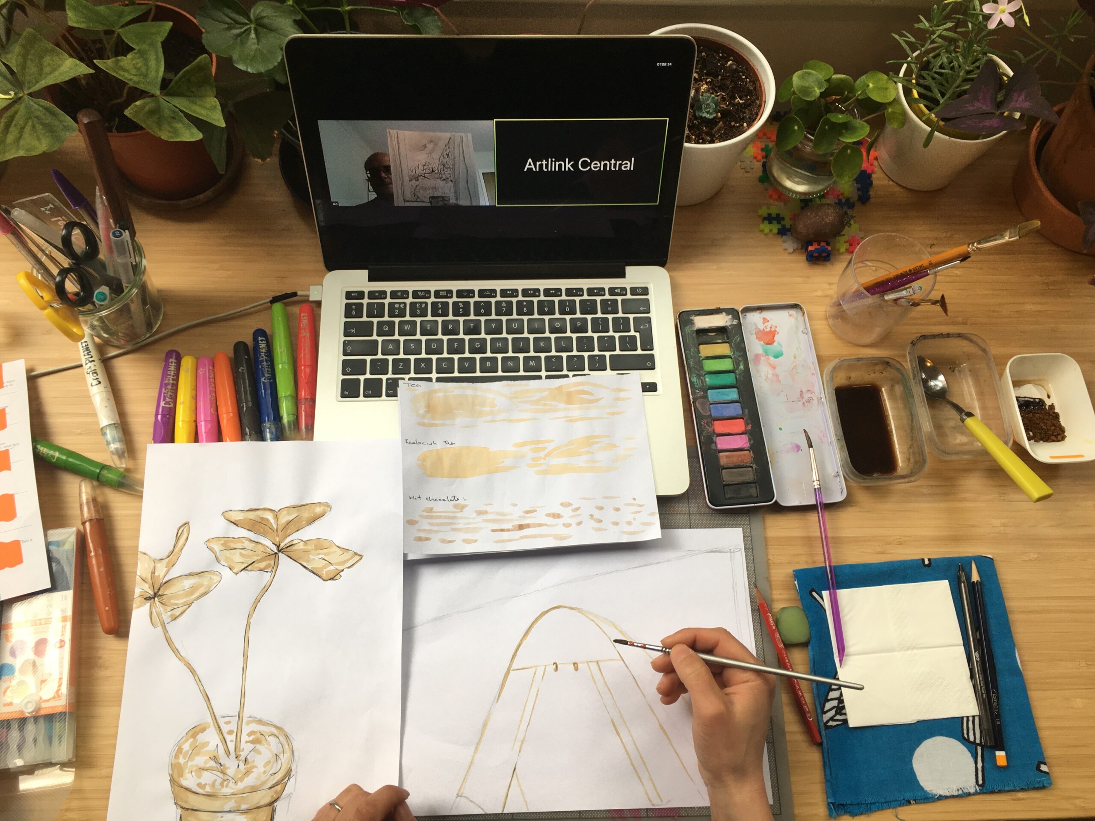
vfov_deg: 48.2
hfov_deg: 61.7
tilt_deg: -69.4
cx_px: 548
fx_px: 917
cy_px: 410
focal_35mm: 29
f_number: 2.2
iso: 32
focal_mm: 4.15
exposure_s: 1/50
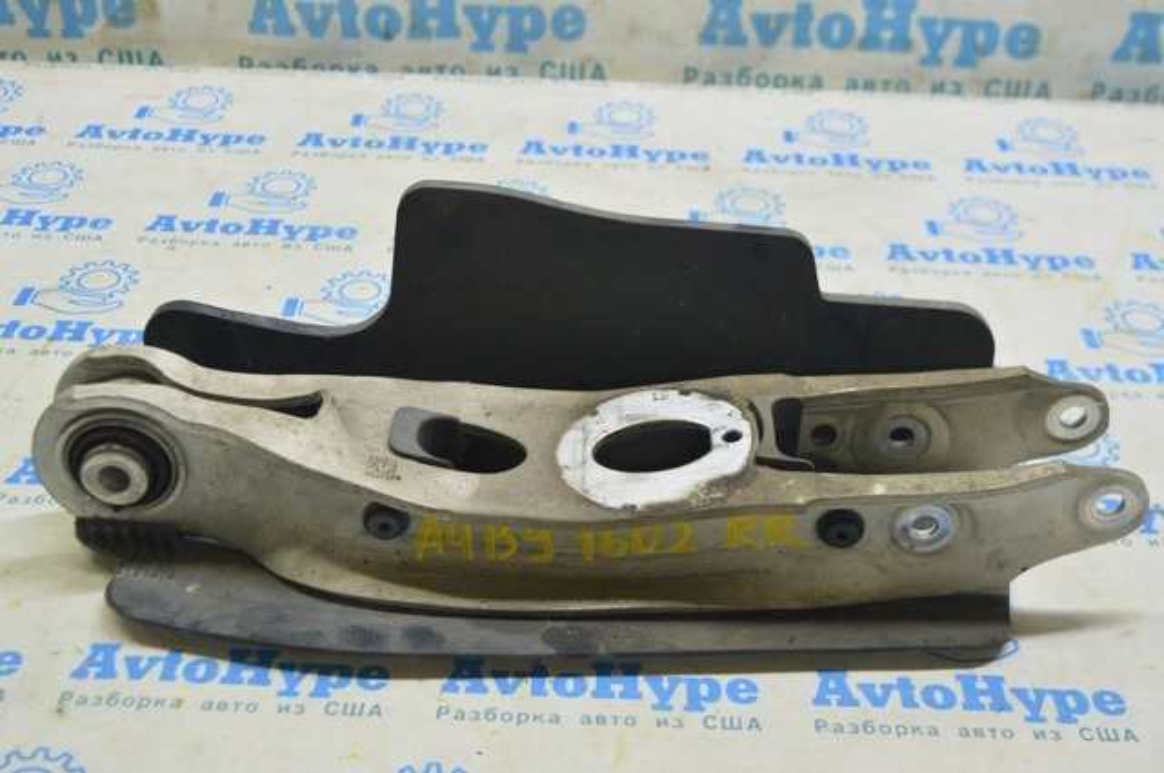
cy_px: 386
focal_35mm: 48
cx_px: 582
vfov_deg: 28.0
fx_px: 1550
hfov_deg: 41.2
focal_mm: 32
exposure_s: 1/20
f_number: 5.6
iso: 400
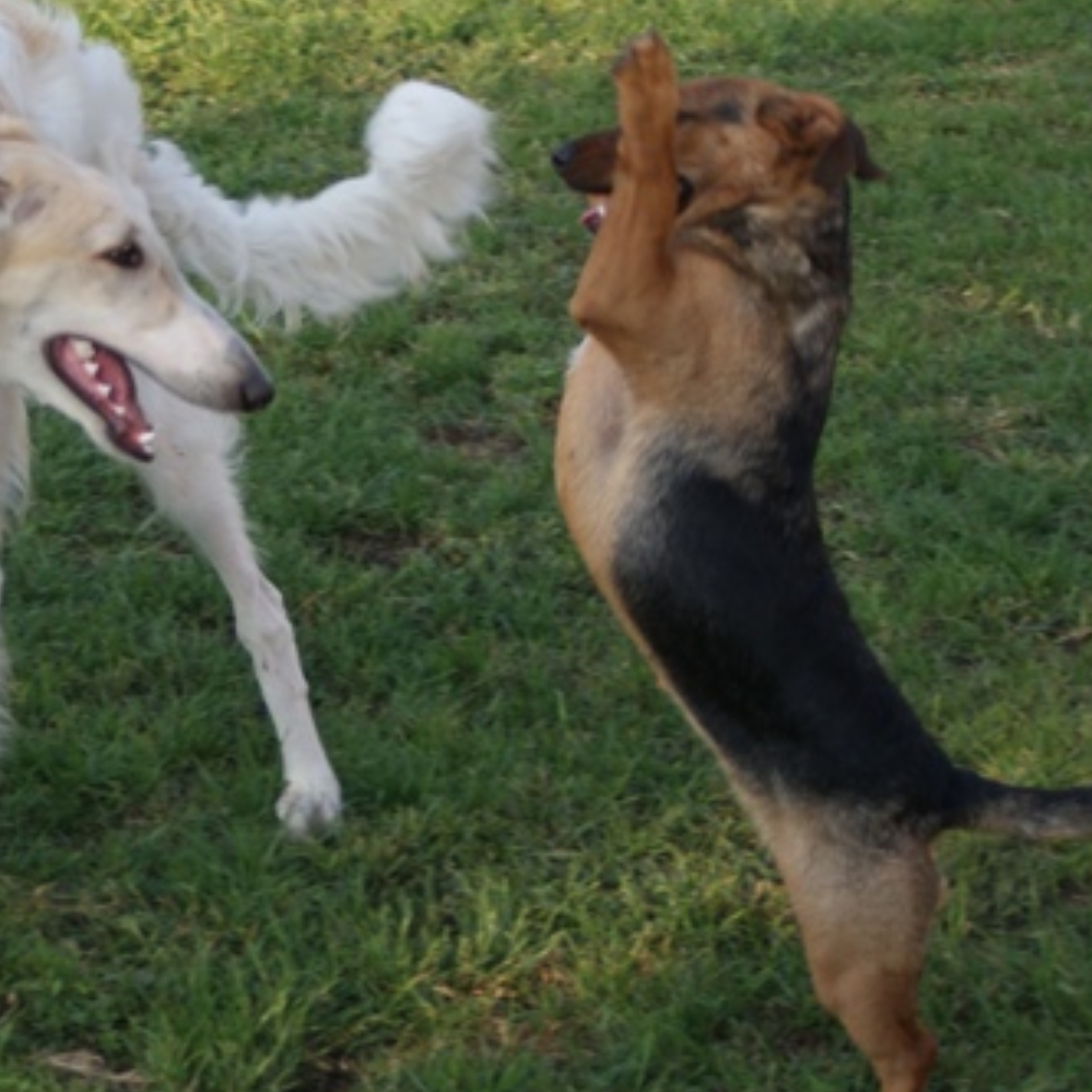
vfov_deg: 20.2
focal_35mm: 86
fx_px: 3063
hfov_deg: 20.1
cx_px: 341
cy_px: 548
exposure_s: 1/160
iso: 100
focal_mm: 35
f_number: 5
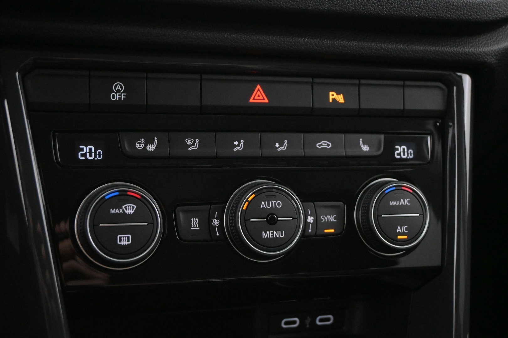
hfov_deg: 40.5
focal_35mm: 49
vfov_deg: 27.7
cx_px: 254
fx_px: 688
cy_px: 169
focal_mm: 32.5
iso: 8000
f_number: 5
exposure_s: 1/50
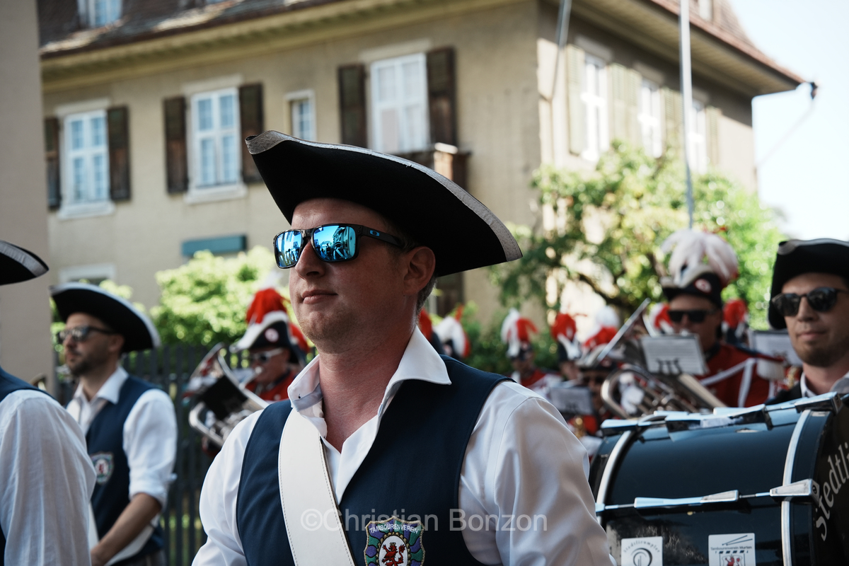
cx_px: 424
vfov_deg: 23.9
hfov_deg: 35.2
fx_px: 1337
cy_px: 283
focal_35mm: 57
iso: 500
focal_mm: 56.7
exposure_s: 1/800
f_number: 5.6
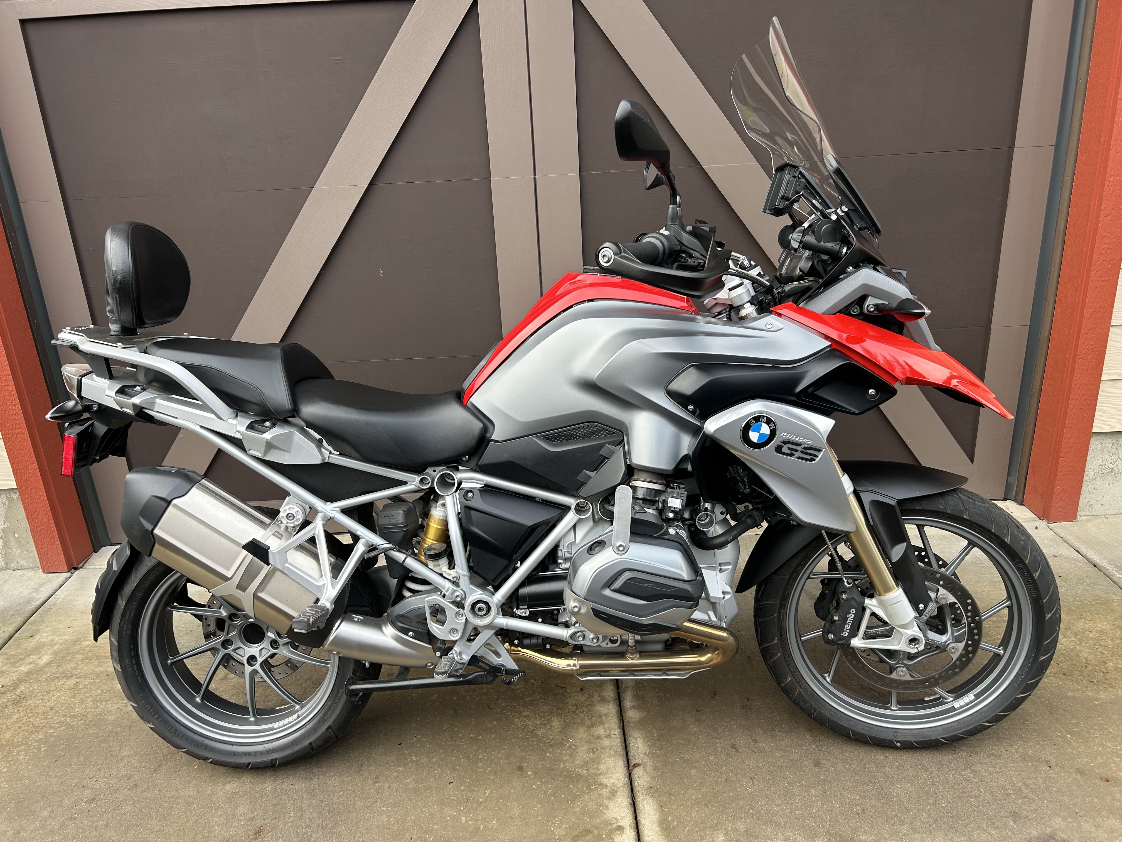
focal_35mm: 26
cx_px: 561
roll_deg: +3.4
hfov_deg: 67.3
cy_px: 421
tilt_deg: -19.6
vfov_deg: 53.1
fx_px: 843
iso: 40
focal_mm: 5.7
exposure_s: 1/211
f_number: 1.5
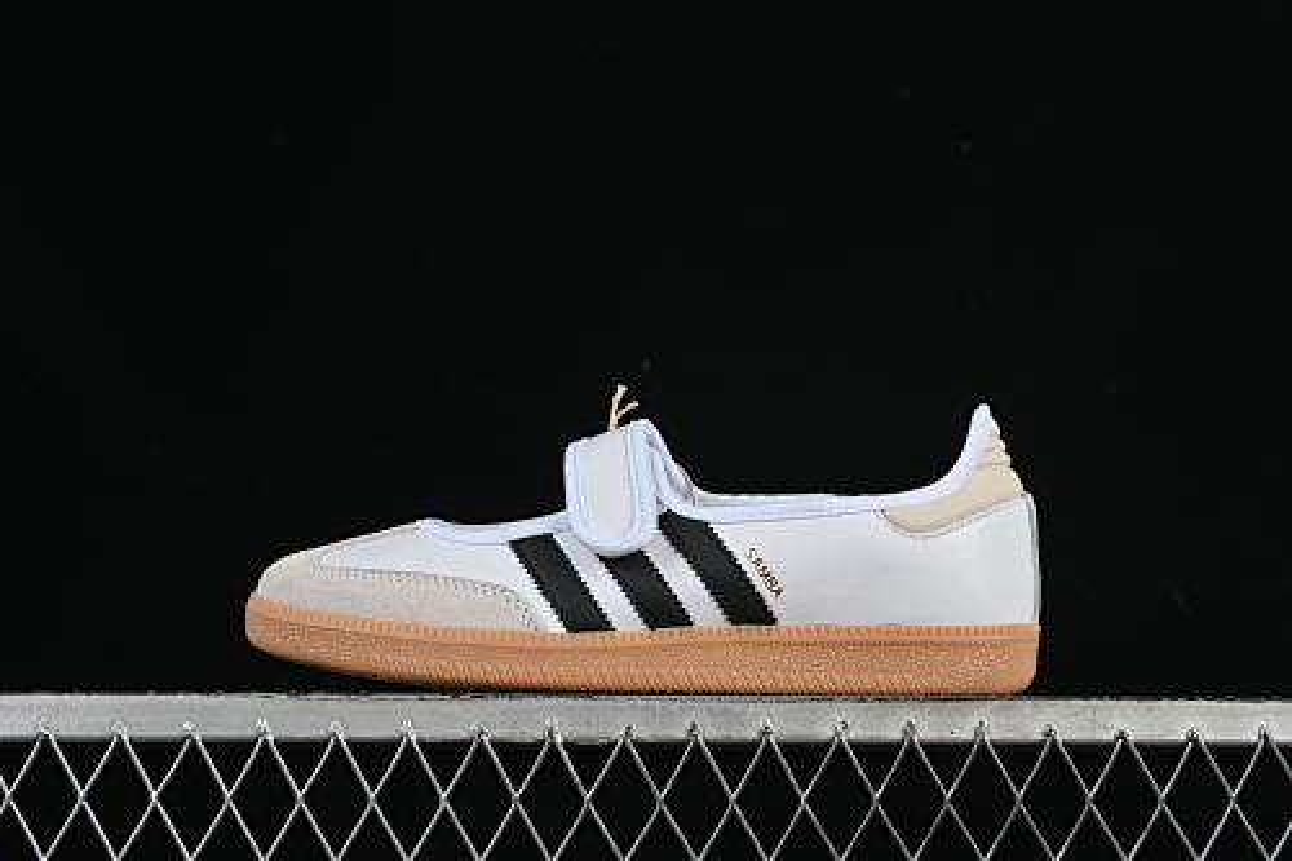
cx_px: 646
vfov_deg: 18.2
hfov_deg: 27.0
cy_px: 430
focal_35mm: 75
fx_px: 2691
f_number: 8
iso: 125
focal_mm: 50
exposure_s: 1/80
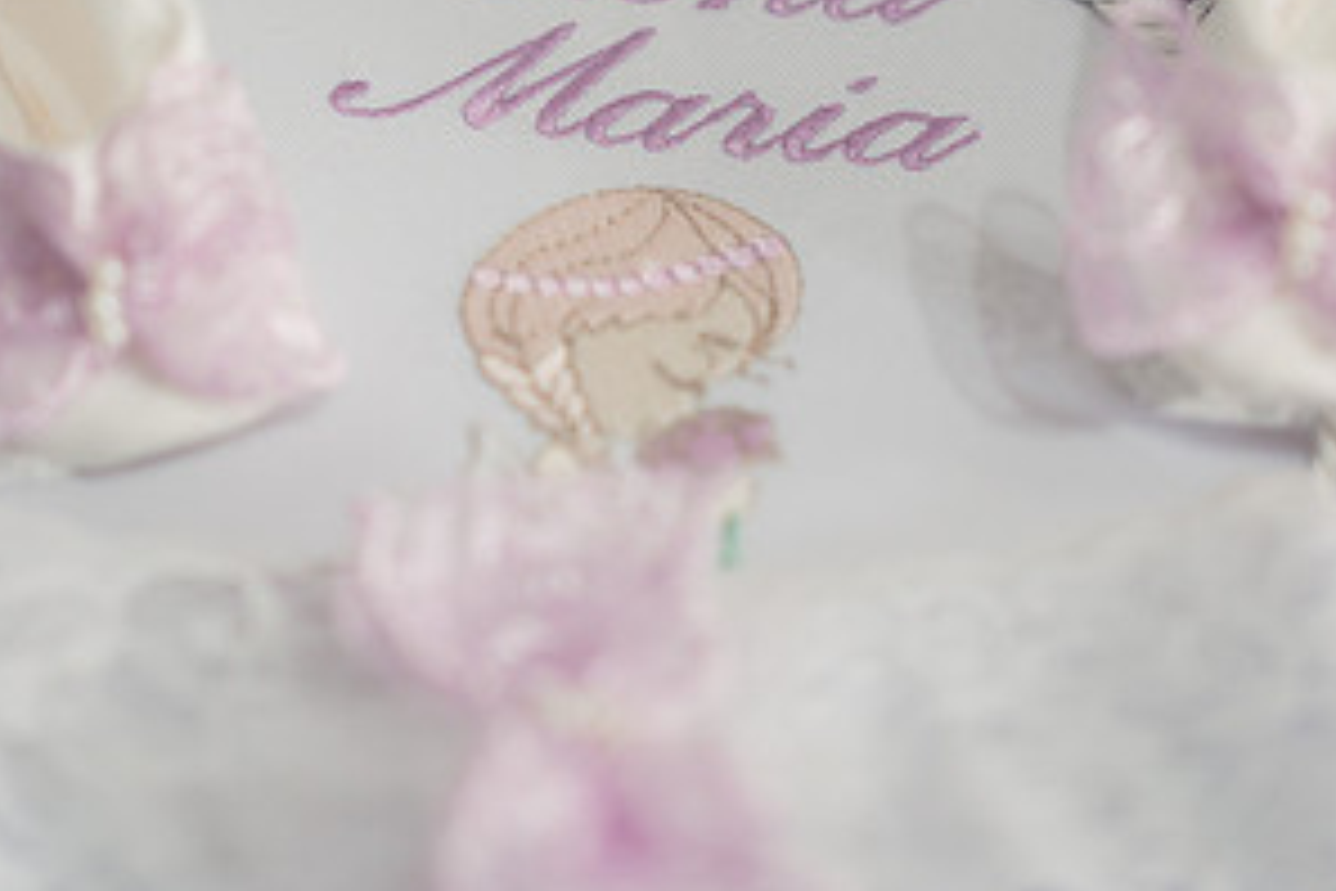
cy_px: 338
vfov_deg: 8.3
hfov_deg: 12.4
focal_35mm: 166
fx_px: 6160
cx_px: 670
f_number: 1.8
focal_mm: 85
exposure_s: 1/100
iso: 1250
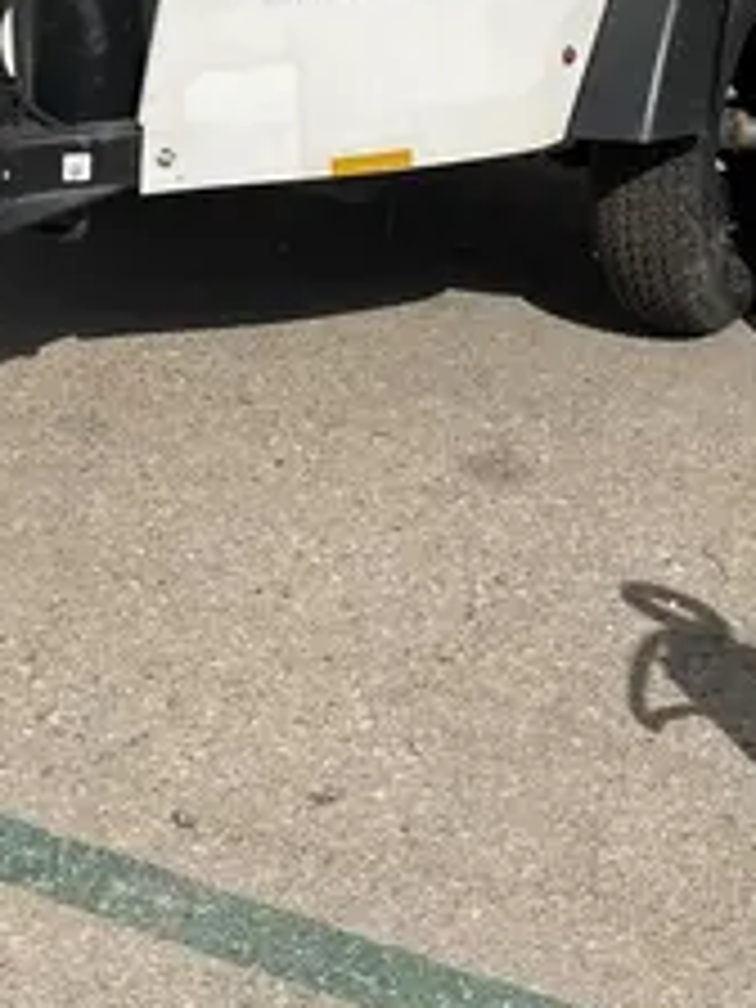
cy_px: -2
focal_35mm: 85
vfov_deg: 22.2
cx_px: 18
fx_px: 2475
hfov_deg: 17.0
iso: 50
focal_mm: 5.1
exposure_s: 1/7353
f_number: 1.6
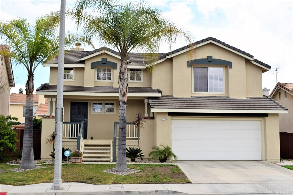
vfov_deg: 33.0
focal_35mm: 40
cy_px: 98
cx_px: 146
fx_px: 330
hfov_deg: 47.9
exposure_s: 1/200
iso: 100
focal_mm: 27
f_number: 10
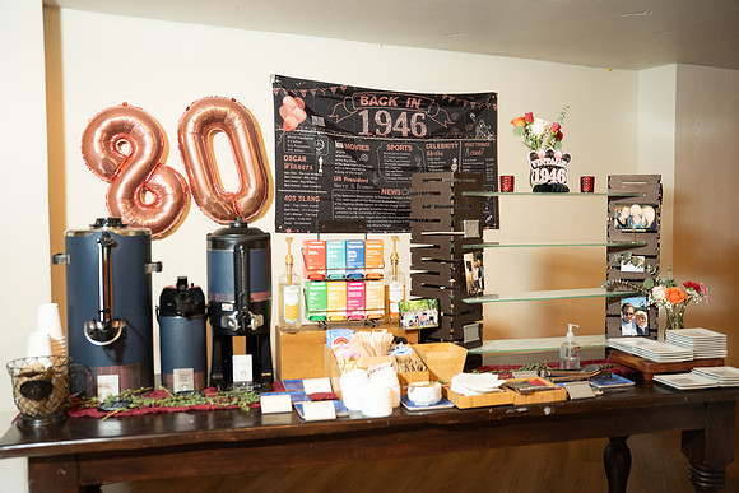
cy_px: 246
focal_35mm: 35
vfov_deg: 38.1
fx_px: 715
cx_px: 370
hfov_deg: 54.7
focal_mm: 34.8
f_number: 2.8
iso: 1600
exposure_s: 1/125
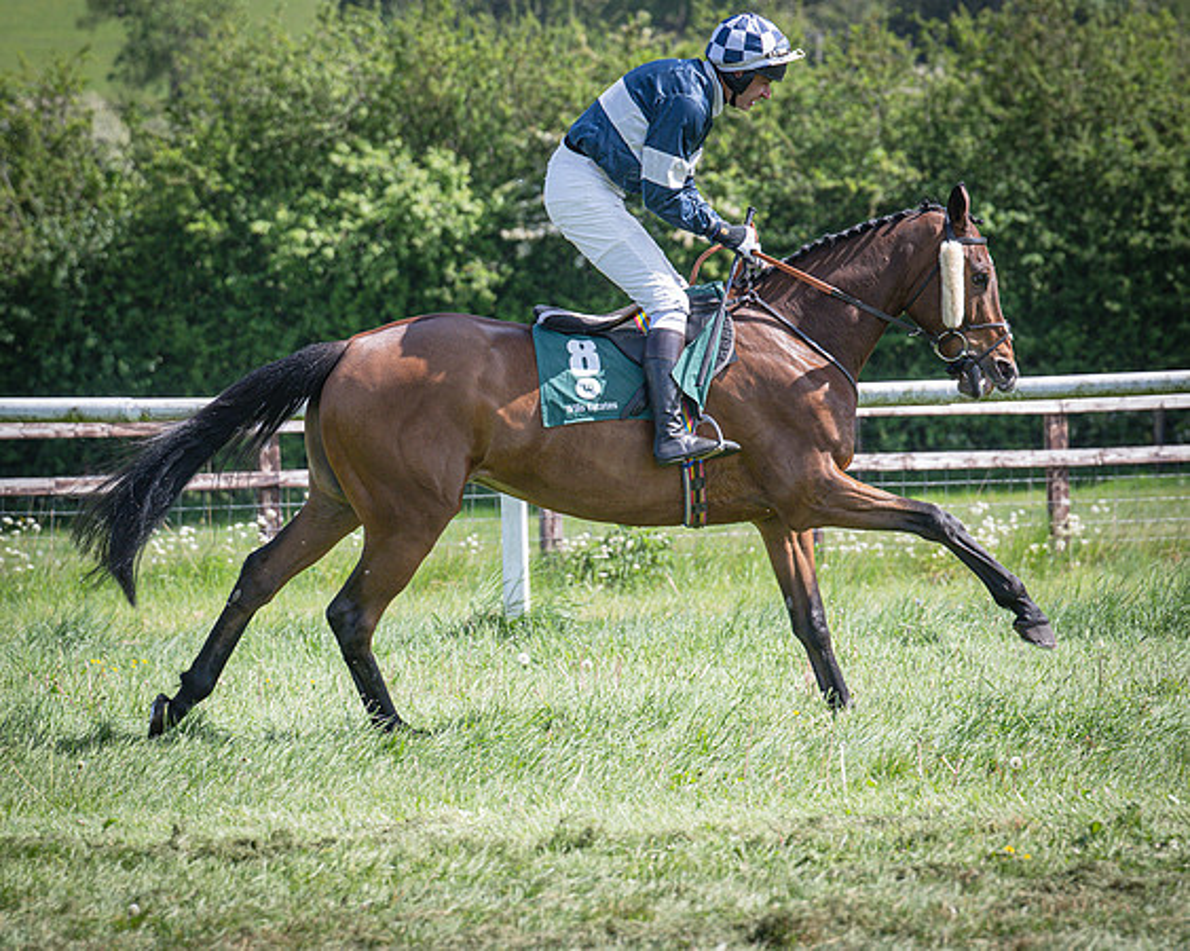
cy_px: 485
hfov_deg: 9.3
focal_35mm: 207
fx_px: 7303
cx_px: 563
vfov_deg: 7.5
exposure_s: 1/1600
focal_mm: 120
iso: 400
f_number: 4.5
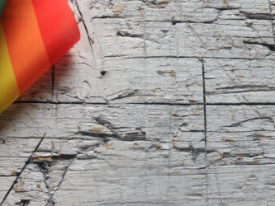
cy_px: 1
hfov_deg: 23.3
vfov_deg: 17.4
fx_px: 660
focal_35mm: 83
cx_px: 71
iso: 200
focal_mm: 25
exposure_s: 1/100
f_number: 20
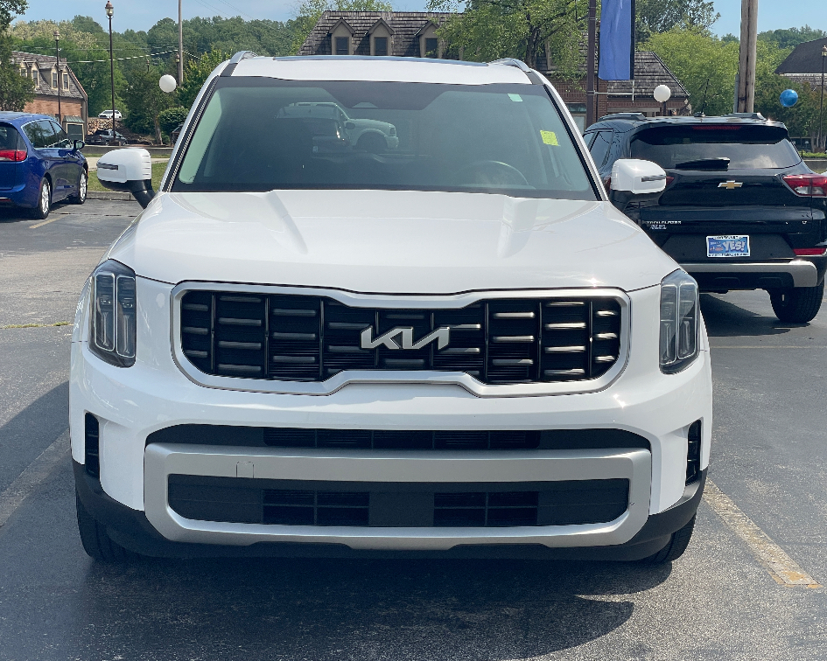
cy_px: 332
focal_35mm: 55
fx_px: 1346
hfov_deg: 34.1
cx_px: 392
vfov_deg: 27.6
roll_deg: +1.0
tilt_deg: -6.3
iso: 25
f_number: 2
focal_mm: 6
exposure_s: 1/2083
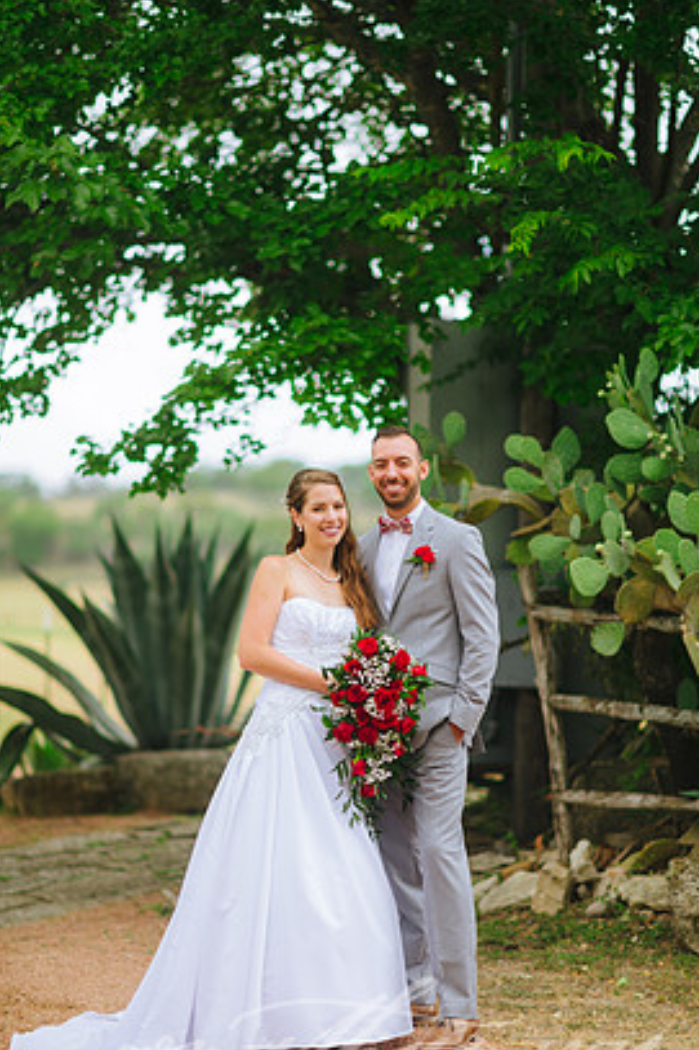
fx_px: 2740
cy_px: 578
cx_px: 361
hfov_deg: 14.5
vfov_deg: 21.7
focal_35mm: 94
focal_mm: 85
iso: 80
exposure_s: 1/800
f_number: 1.6
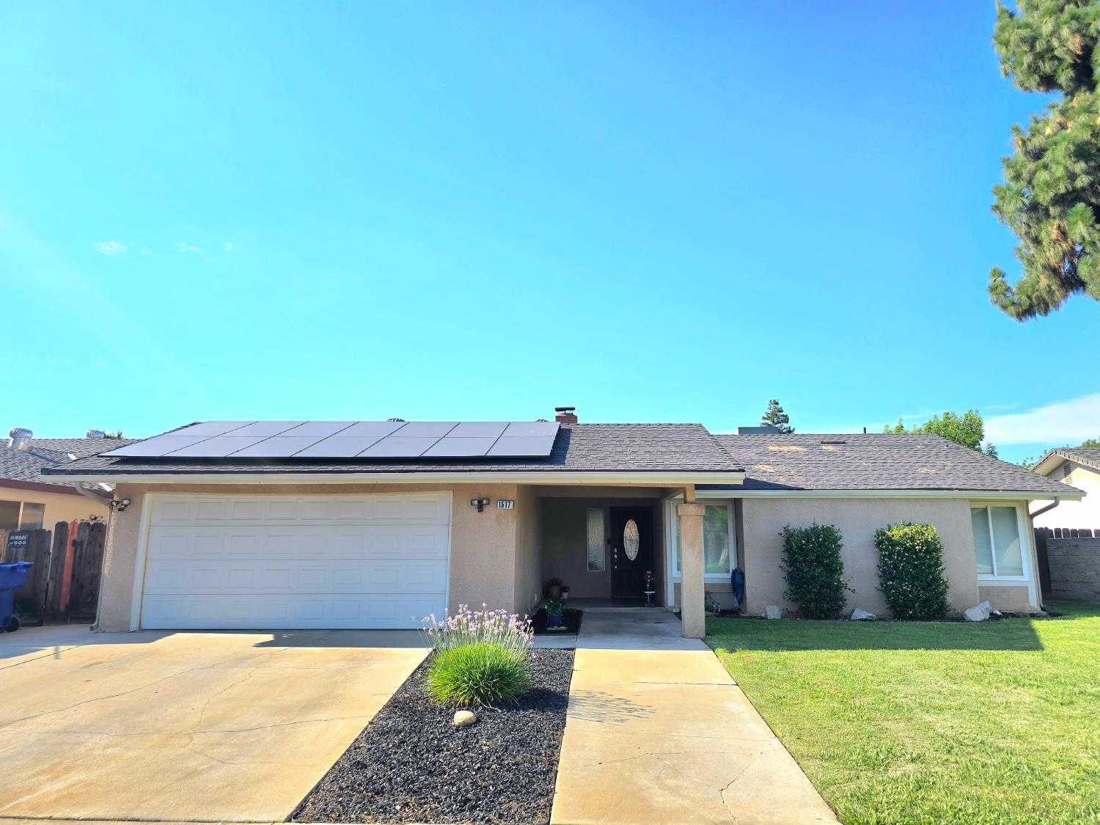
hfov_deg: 73.9
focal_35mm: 23
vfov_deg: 58.9
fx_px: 731
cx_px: 550
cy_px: 412
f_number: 1.7
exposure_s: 1/625
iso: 12
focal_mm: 6.3
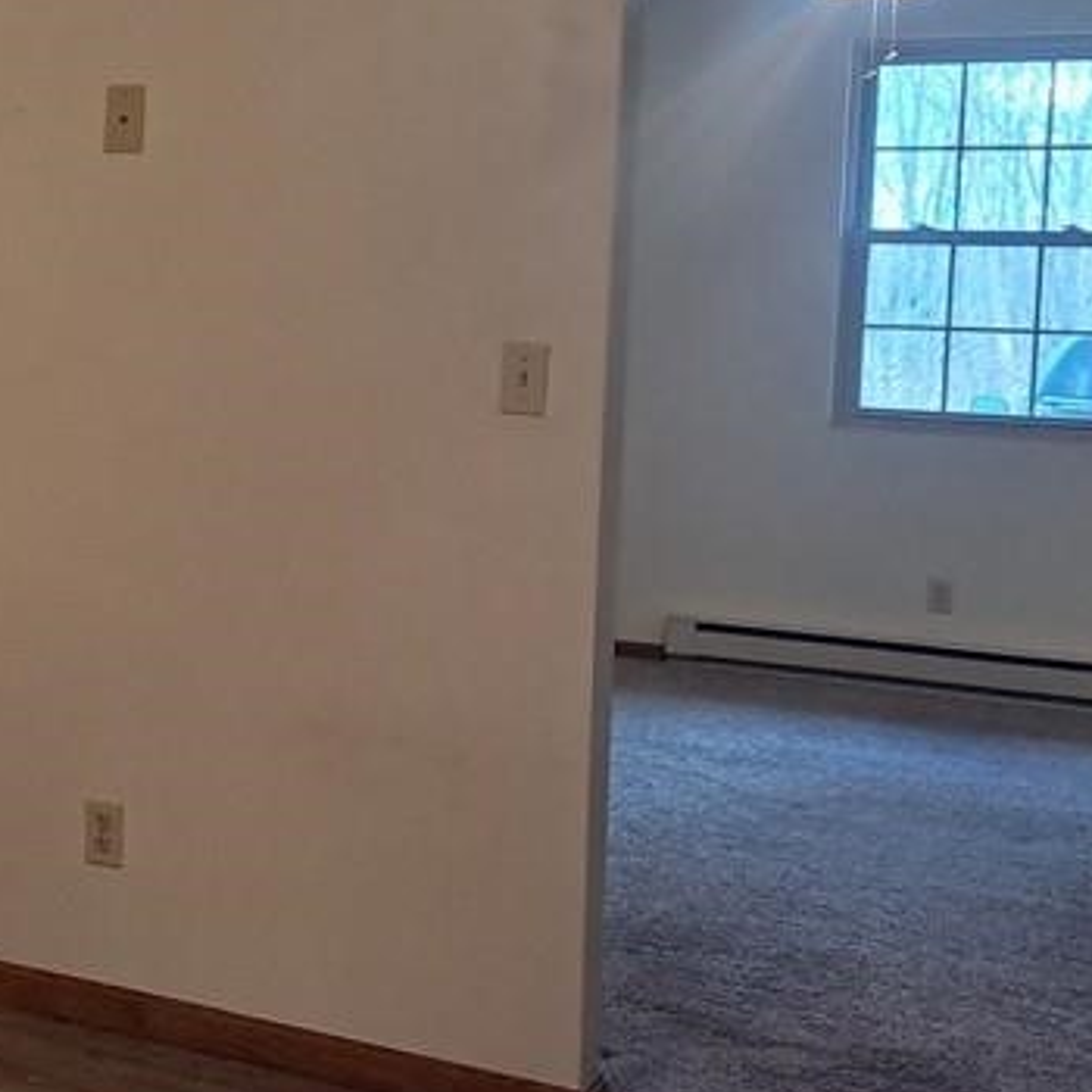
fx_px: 2213
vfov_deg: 27.7
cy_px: 437
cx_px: -321
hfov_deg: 24.3
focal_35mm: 62
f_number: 1.8
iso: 160
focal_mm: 5.23
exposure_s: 1/60
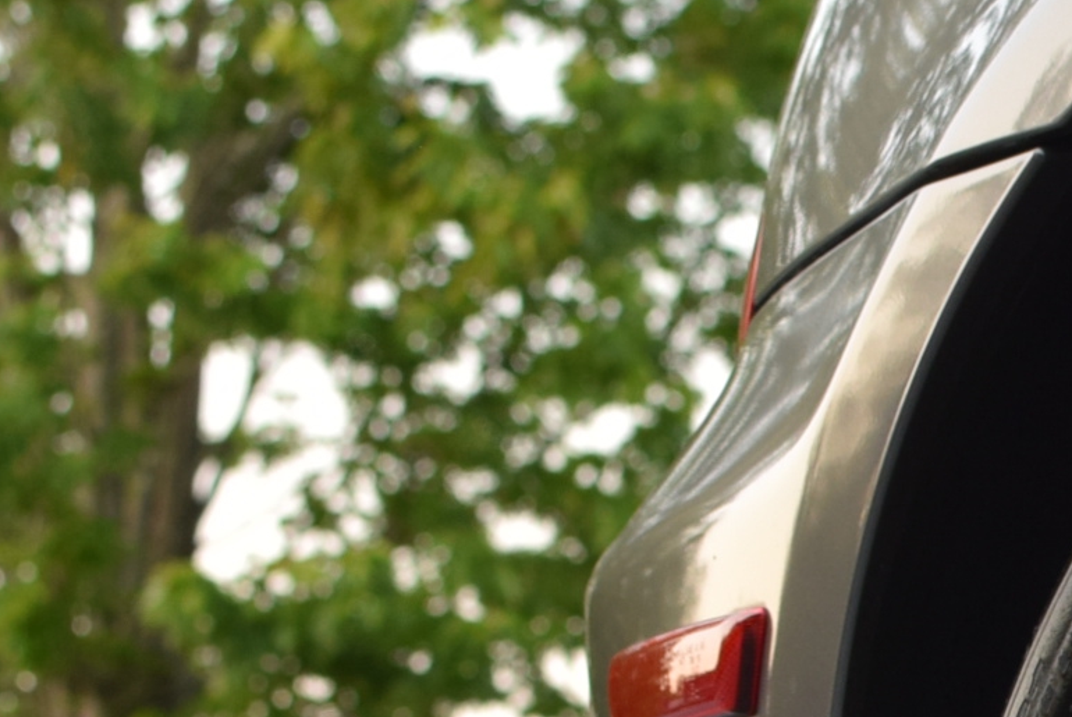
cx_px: 1714
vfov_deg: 6.7
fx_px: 6079
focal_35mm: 204
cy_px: 1061
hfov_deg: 9.7
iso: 400
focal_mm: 35
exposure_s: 1/125
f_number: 5.6
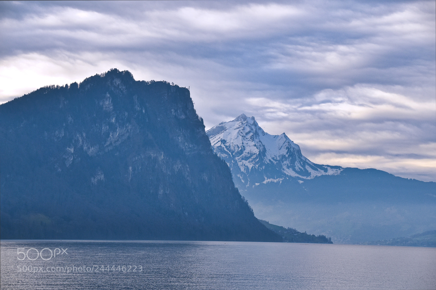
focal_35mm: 98
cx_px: 218
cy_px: 145
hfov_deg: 20.9
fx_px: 1181
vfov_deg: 14.0
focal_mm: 65
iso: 360
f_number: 8
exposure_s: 1/250
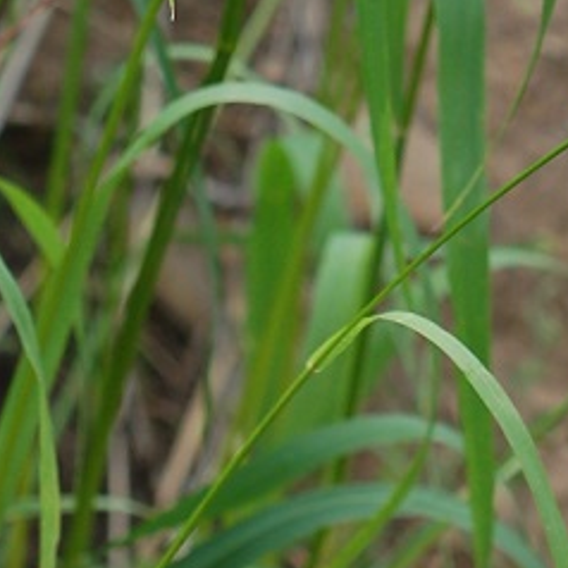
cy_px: -727
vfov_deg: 5.3
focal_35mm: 322
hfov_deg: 5.4
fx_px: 5978
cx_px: 561
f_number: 5.6
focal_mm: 50
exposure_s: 1/125
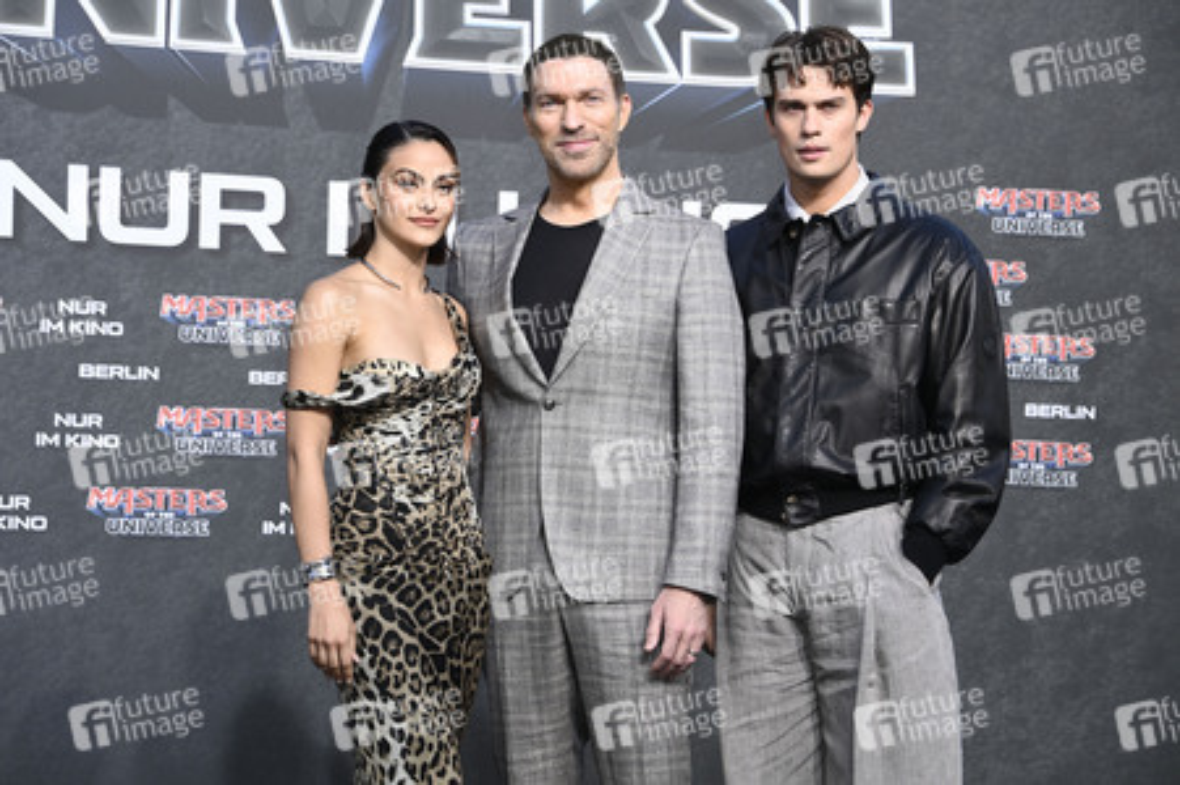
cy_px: 392
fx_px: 3668
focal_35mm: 112
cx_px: 590
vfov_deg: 12.2
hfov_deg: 18.3
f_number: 6.3
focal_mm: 112
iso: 250
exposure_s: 1/250
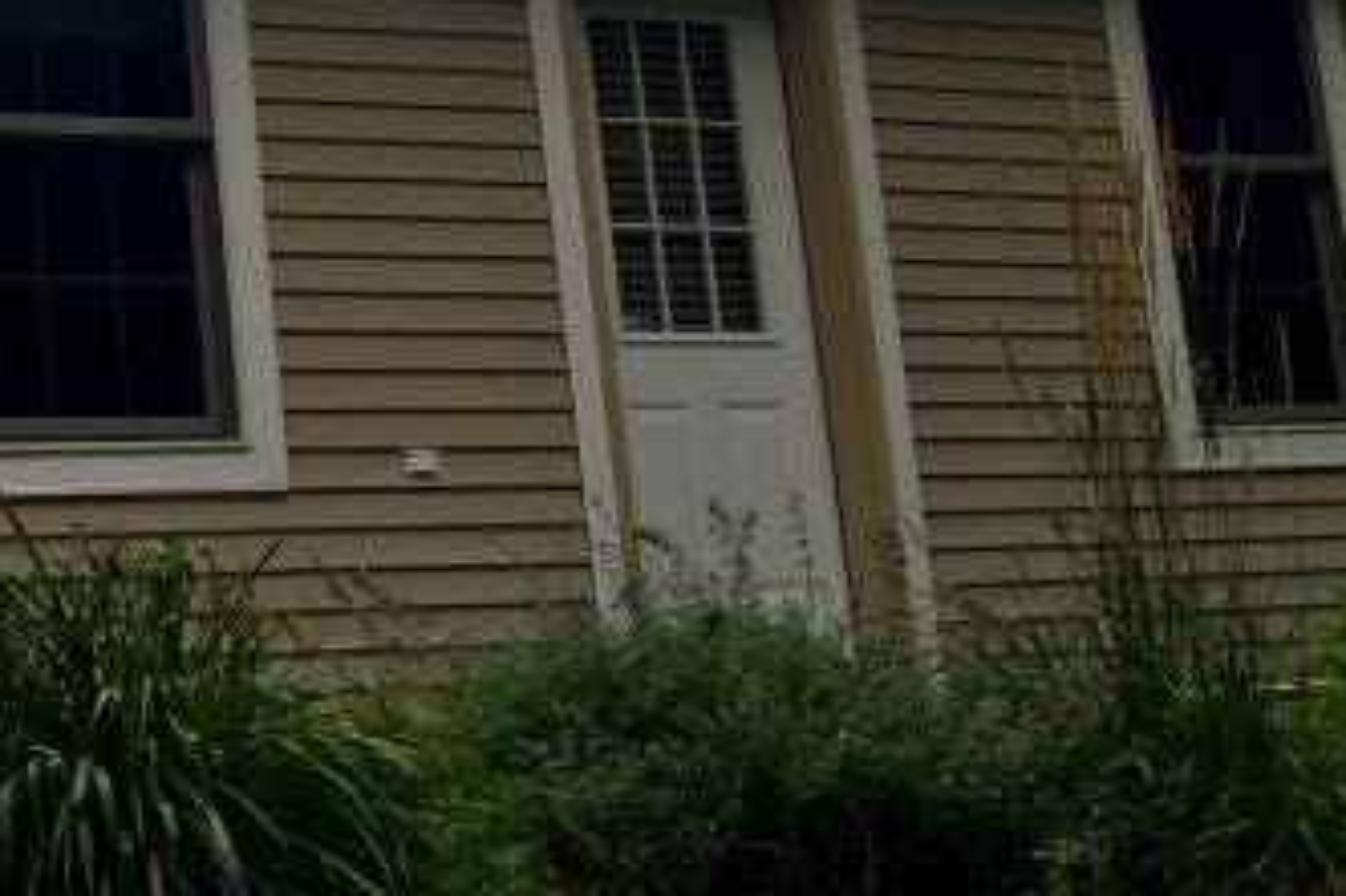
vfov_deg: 14.4
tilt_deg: +12.2
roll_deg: +2.8
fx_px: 3475
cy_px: -77
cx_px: -523
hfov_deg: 19.7
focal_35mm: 93
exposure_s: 1/337
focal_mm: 4.15
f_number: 2.2
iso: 25
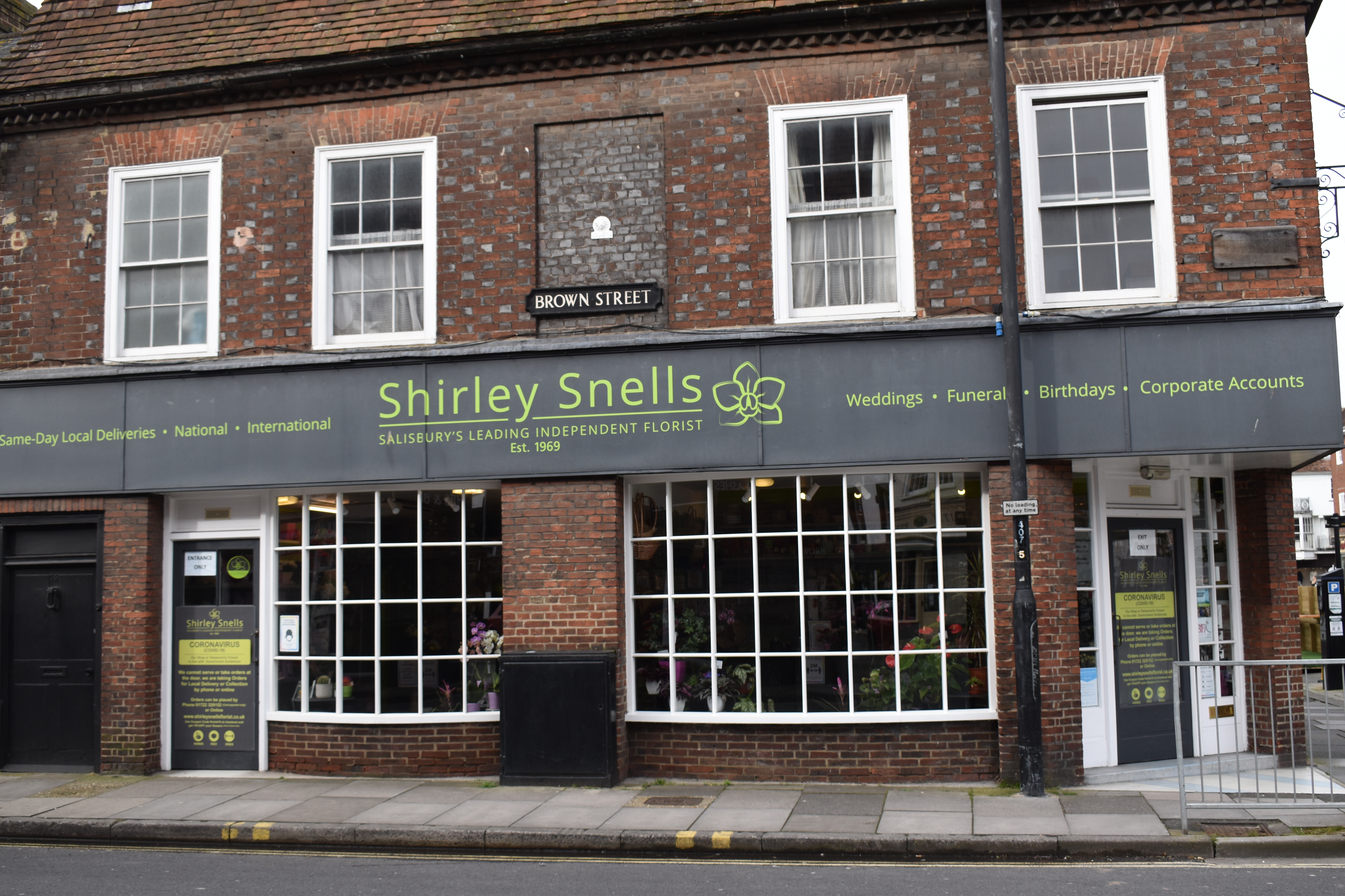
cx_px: 672
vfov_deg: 35.5
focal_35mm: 38
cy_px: 448
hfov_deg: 51.3
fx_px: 1401
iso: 200
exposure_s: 1/250
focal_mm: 25
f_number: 6.3
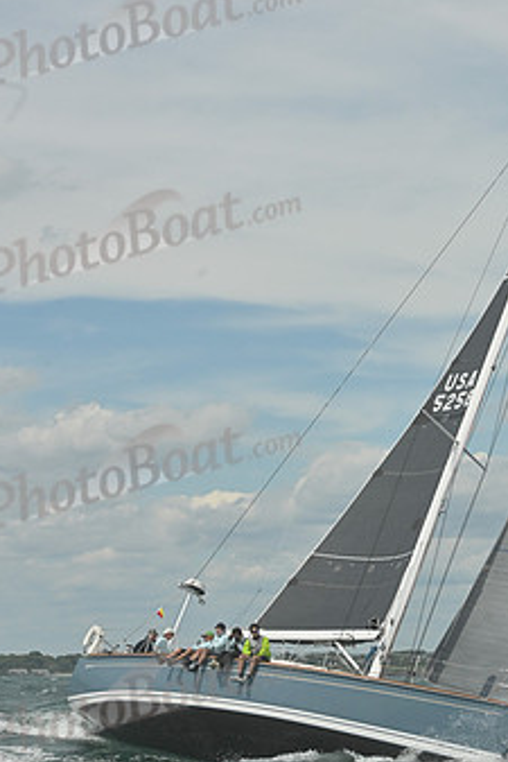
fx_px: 2727
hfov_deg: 10.6
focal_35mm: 129
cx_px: 419
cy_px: 323
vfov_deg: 15.9
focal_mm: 75
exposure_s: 1/1250
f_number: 13
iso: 320
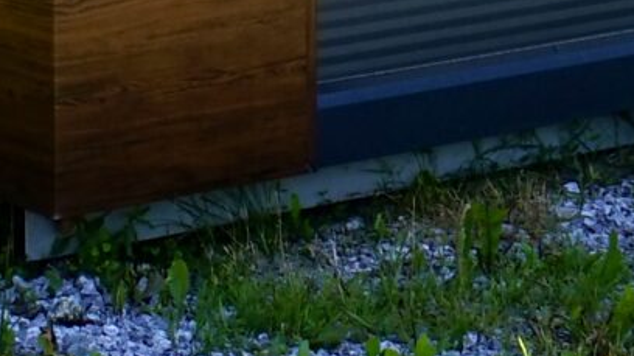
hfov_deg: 10.6
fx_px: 3428
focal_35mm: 204
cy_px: -683
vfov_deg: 5.6
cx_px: 448
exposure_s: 1/100
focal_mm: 21.2
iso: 100
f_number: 7.1
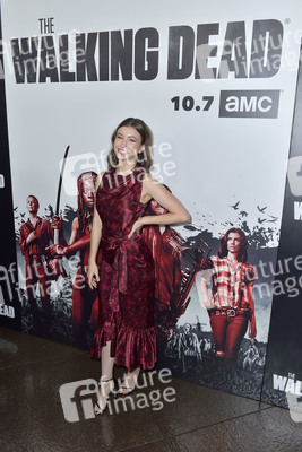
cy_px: 226
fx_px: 365
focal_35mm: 29
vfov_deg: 63.6
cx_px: 151
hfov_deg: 45.0
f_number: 5
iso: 500
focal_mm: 29
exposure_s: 1/200
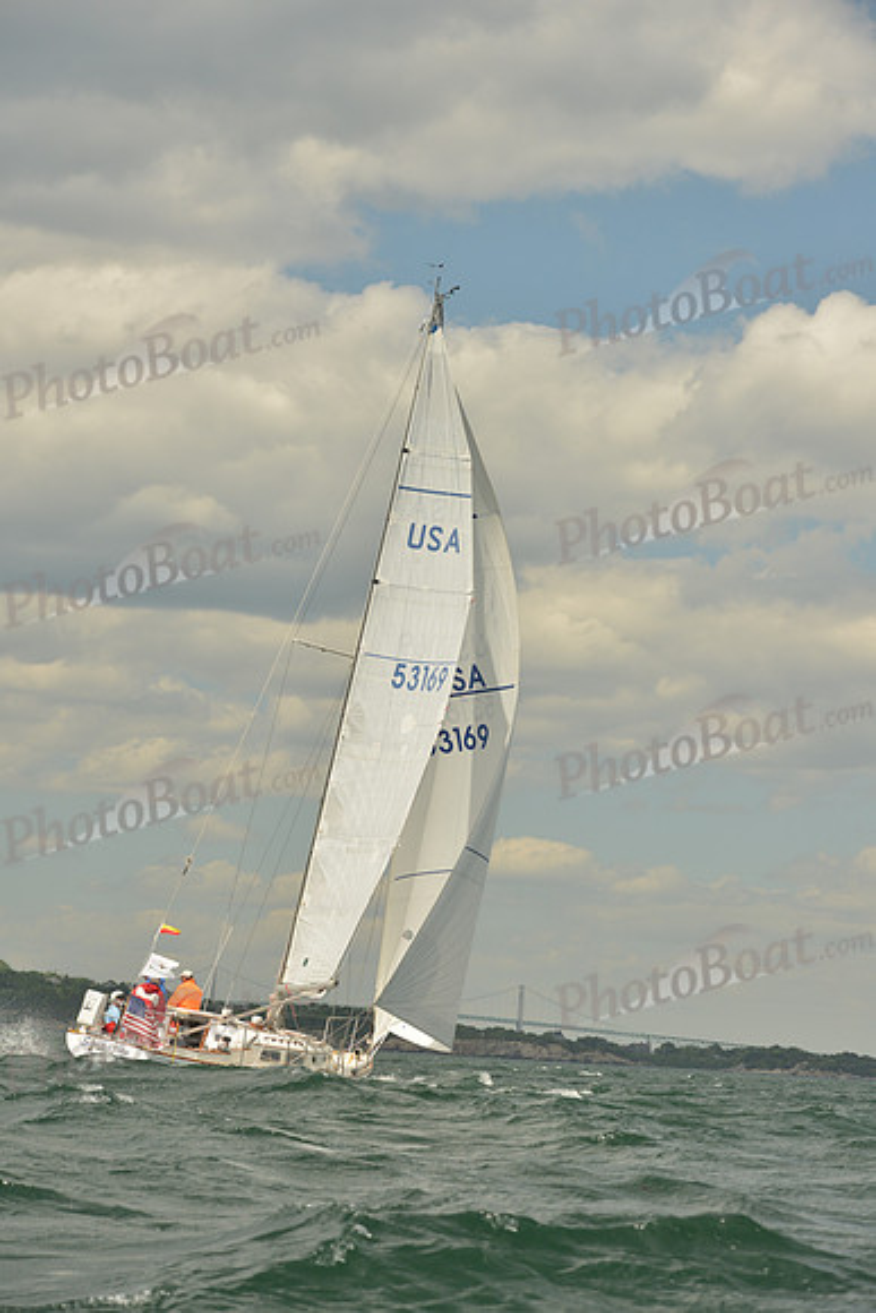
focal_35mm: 105
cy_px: 656
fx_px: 3830
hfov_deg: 13.0
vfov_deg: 19.5
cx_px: 438
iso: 400
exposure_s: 1/800
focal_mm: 105
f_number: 7.1
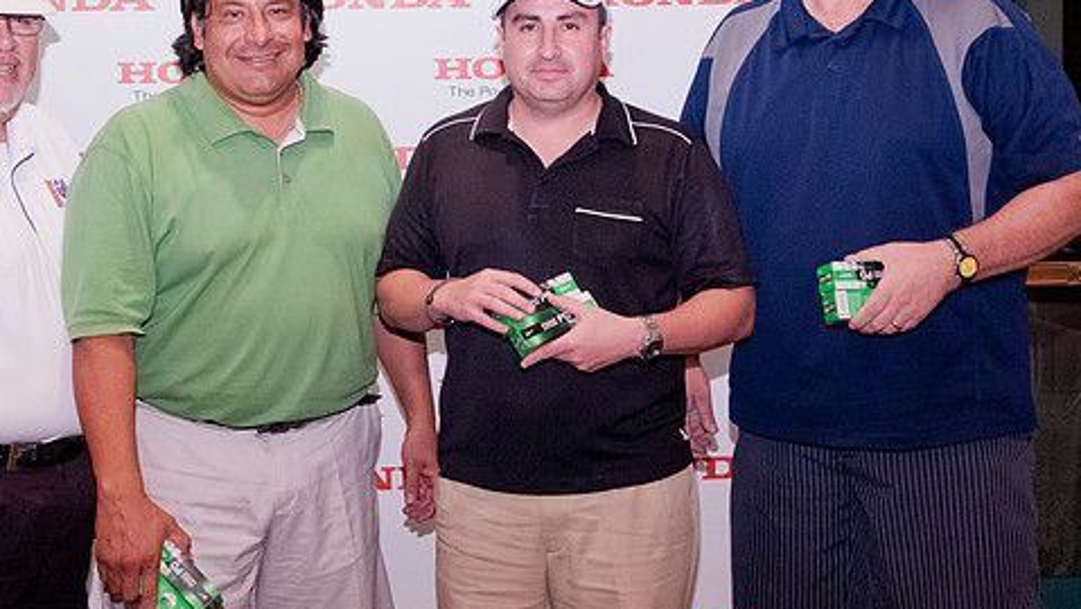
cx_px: 455
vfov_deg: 19.9
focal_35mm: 60
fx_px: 1721
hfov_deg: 34.8
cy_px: 158
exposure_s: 1/100
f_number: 4
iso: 1250
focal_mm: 26
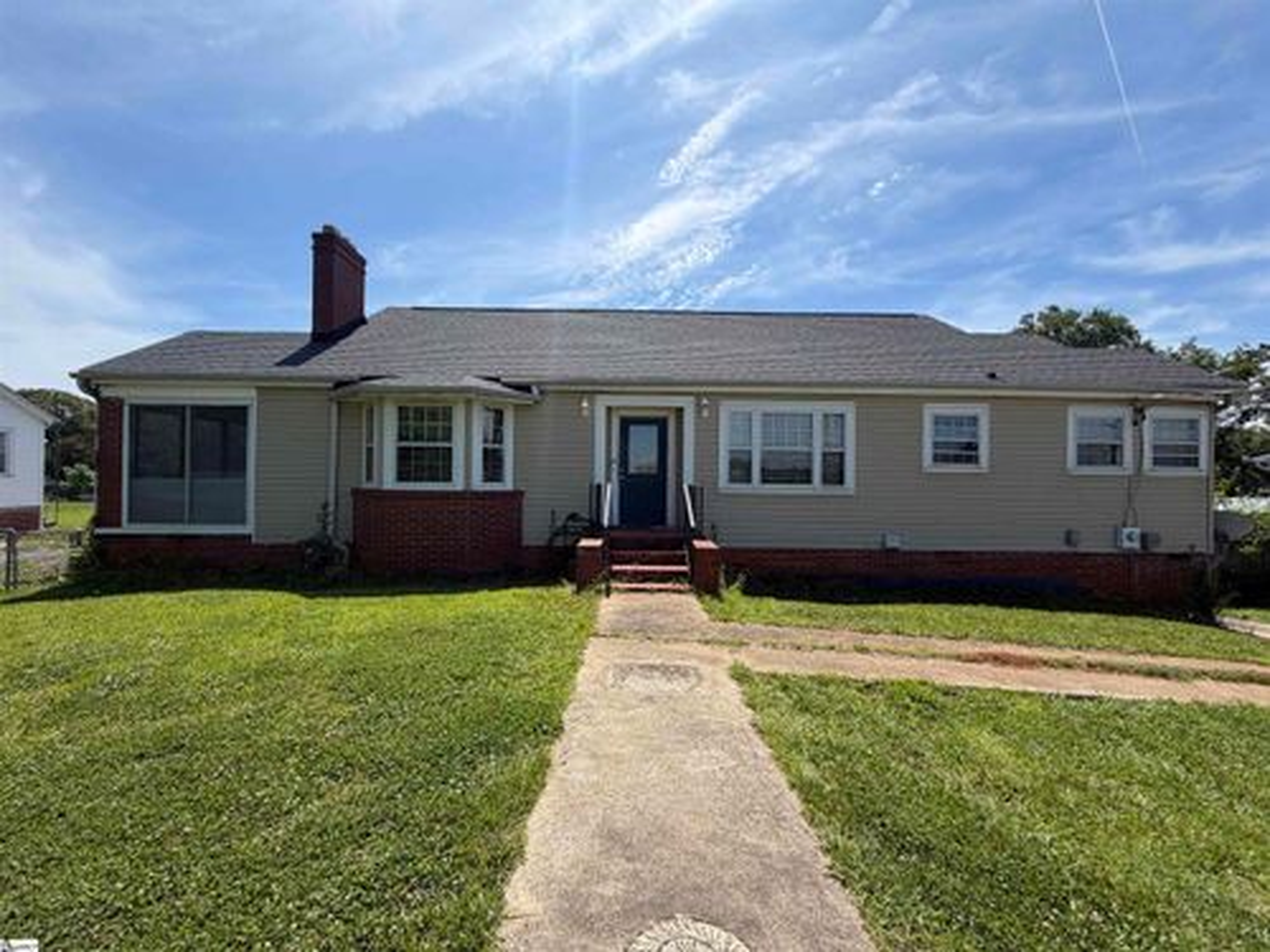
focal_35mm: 14
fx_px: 514
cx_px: 635
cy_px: 476
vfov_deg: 85.7
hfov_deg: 102.1
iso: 20
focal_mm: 2.22
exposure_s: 1/864
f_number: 2.2
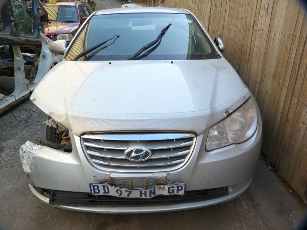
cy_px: 115
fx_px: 222
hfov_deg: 69.4
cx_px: 154
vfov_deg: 54.9
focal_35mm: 25
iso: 80
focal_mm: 4.5
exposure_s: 1/125
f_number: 2.8
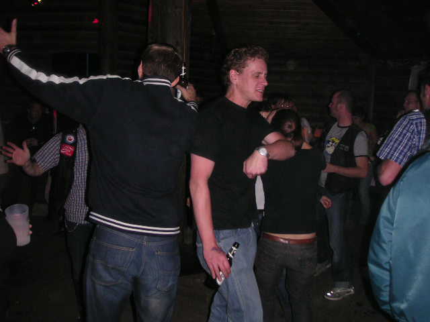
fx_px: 472
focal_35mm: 38
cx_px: 215
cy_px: 161
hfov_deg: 49.0
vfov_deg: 37.7
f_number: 2.8
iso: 160
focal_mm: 6
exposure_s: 1/45
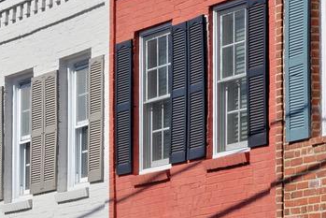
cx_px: 17
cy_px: 275
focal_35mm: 235
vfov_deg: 5.8
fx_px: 2129
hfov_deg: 8.7
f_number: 13
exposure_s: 1/320
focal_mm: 40
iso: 320
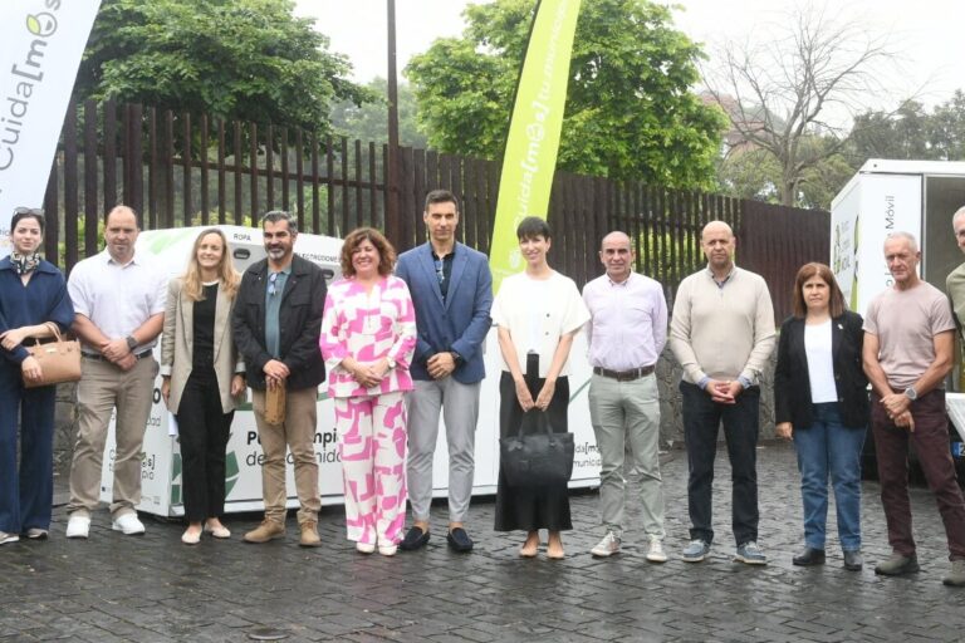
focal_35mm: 33
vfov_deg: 40.0
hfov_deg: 57.2
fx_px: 885
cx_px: 482
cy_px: 322
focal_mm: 22
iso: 320
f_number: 7.1
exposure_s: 1/160
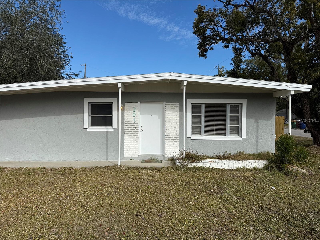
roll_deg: +0.3
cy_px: 120
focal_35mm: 24
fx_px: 222
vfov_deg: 56.8
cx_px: 160
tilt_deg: +0.9
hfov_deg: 71.6
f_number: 1.78
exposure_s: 1/6711
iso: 80
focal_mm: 6.76
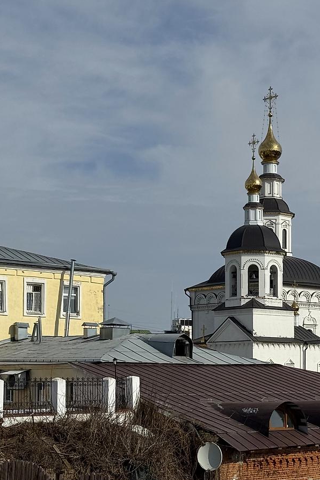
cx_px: 269
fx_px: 893
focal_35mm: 67
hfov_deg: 20.0
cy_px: 239
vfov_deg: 30.1
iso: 80
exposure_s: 1/15385
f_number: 1.78
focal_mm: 6.76
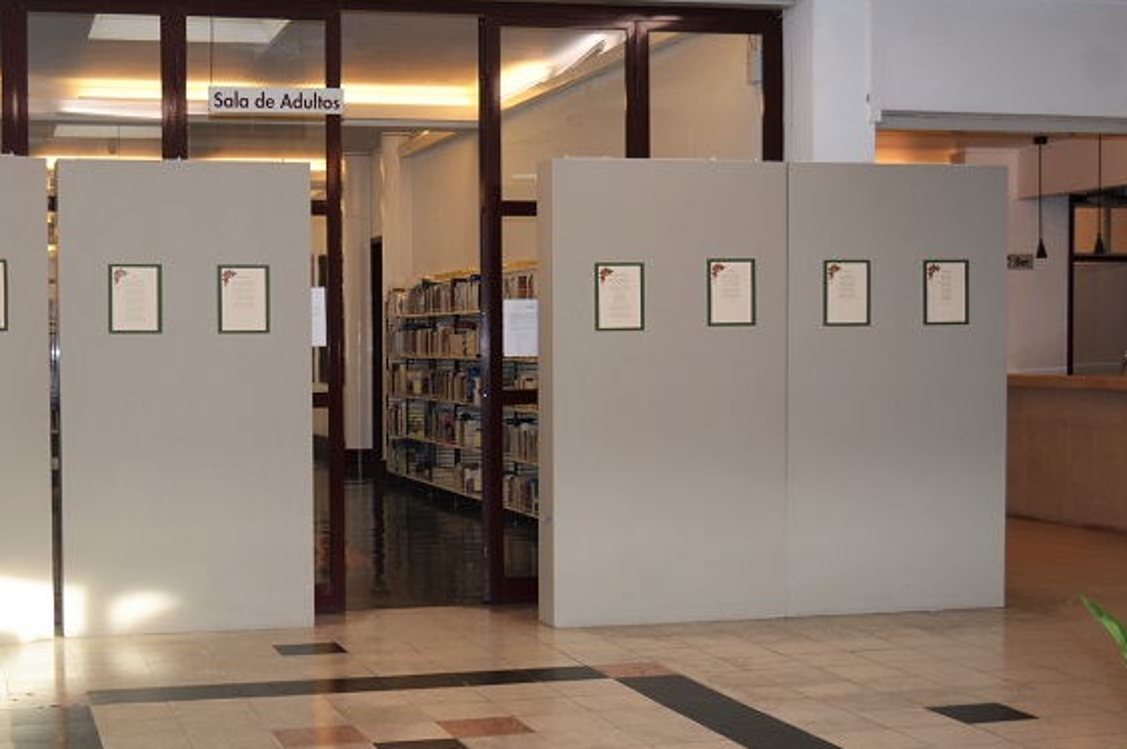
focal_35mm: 60
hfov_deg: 33.2
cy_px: 418
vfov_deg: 22.6
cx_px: 412
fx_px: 1876
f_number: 4.2
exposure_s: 1/125
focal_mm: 30
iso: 220
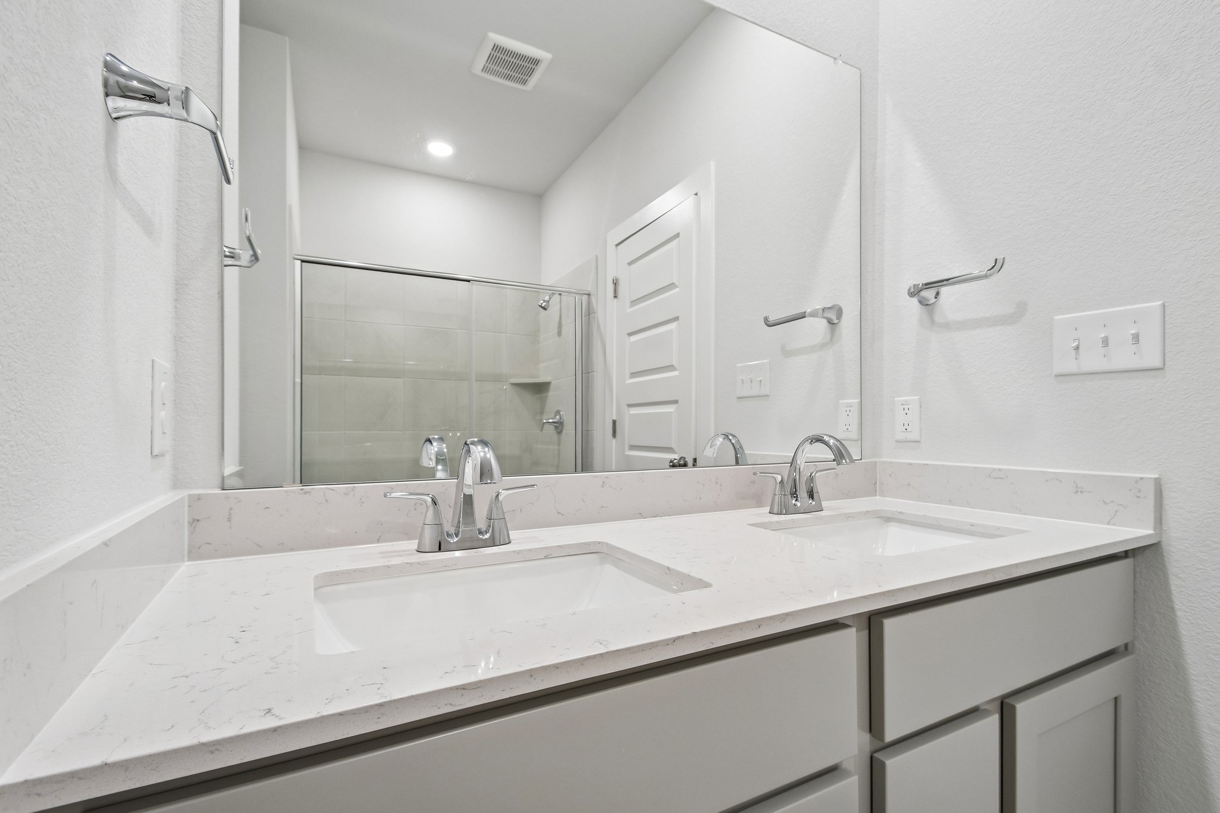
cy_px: 406
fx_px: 508
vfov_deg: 77.3
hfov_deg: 100.4
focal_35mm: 15
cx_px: 610
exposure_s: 1/15
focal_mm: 10
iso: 400
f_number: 8
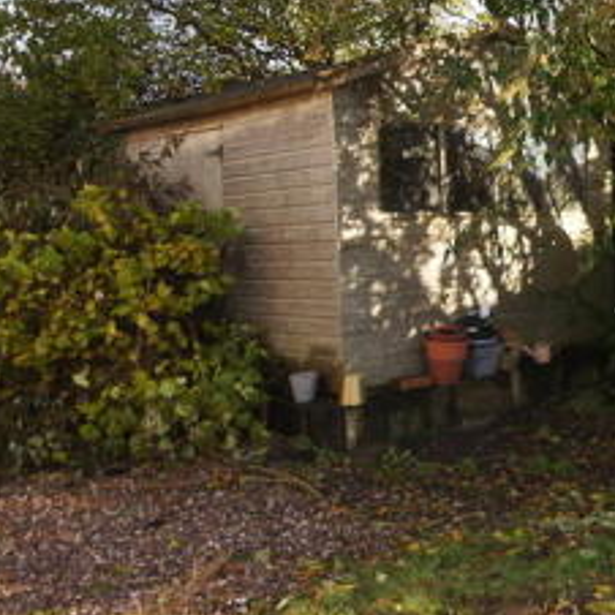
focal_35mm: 37
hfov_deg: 35.1
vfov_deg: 44.3
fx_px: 744
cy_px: 211
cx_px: 746
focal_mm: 10
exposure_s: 1/100
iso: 100
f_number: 5.6
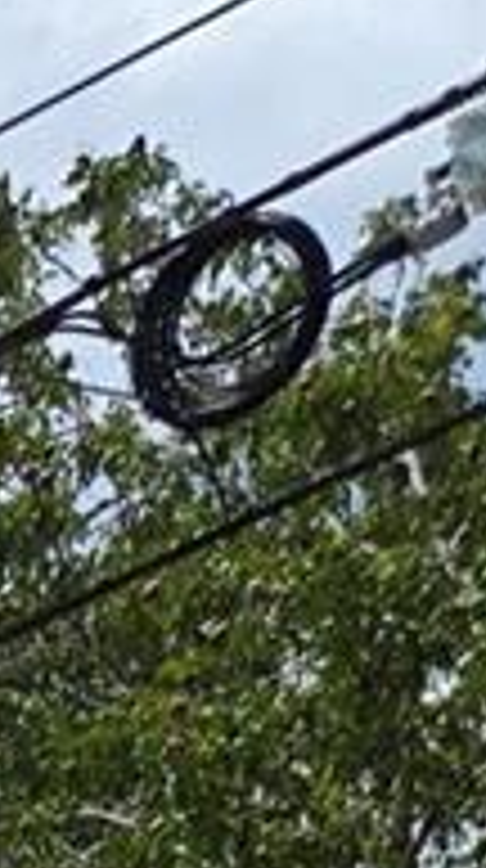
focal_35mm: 156
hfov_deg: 6.5
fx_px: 3588
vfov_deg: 11.2
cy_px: 2168
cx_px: -1341
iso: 25
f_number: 1.8
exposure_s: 1/3618
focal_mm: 5.4
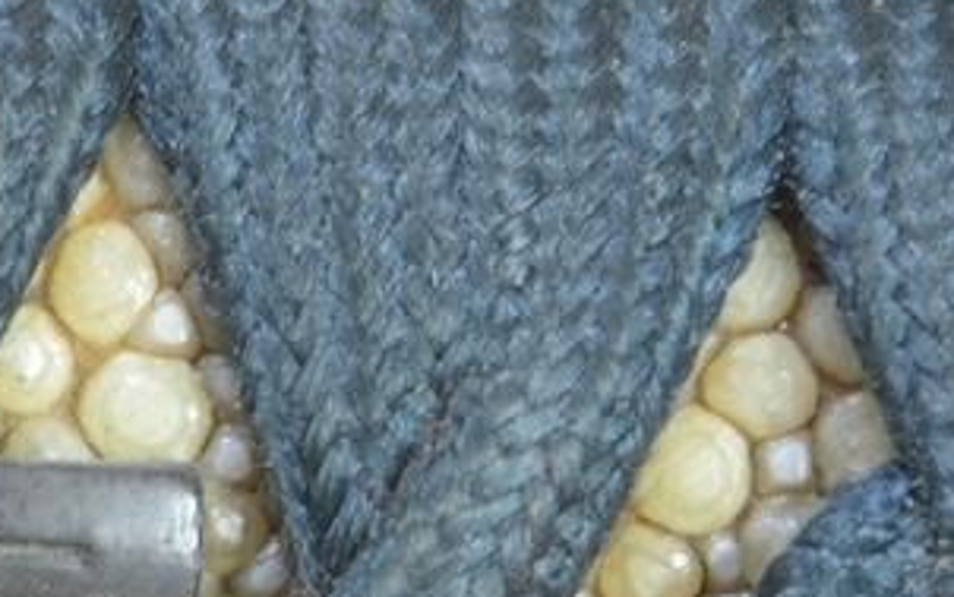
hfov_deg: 2.2
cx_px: -616
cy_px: 573
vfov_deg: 1.4
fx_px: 24848
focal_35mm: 955
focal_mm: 135
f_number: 11
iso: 400
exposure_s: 1/1.6
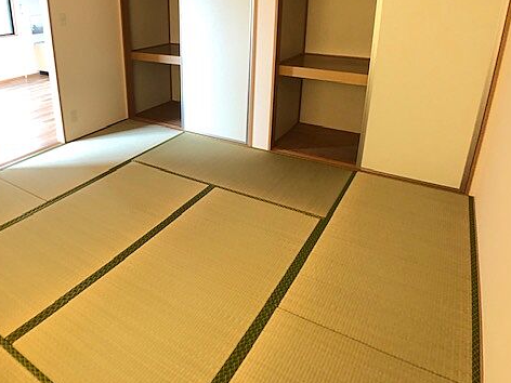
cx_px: 178
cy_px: 127
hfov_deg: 48.3
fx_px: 561
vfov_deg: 37.3
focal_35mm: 38
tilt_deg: -19.6
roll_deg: +2.1
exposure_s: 1/15
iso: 80
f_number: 1.8
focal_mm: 4
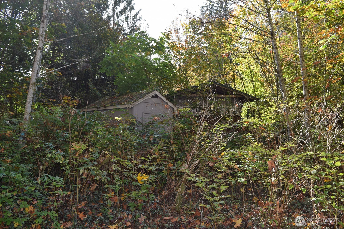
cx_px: 172
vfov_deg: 47.9
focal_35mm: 27
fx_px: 258
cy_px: 114
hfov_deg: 67.4
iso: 180
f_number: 5.6
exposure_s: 1/125
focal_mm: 18
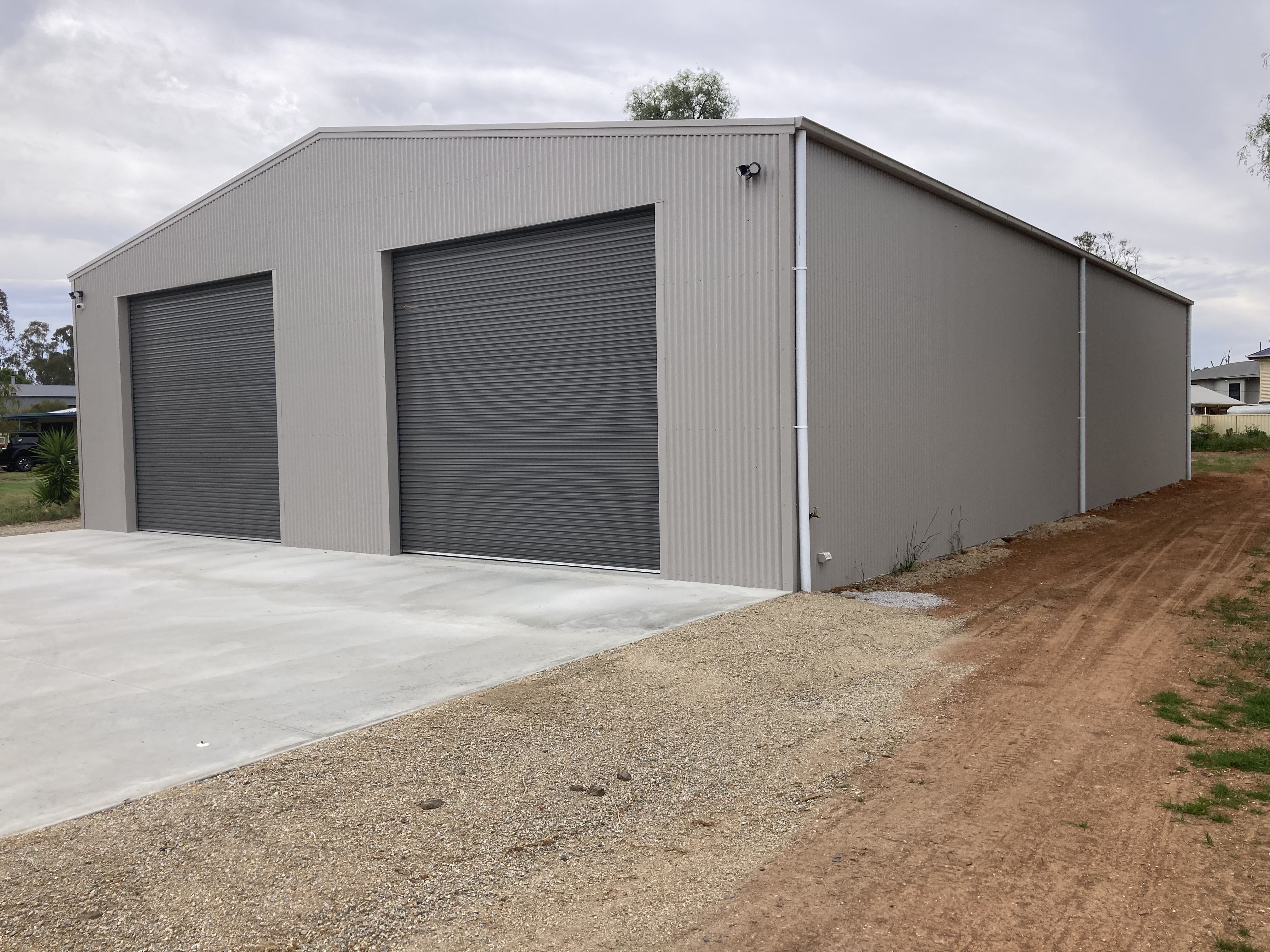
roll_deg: +1.9
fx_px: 1027
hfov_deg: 63.4
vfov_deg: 49.7
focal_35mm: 28
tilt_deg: -3.0
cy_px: 476
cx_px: 635
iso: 20
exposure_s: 1/2315
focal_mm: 3.99
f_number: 1.8
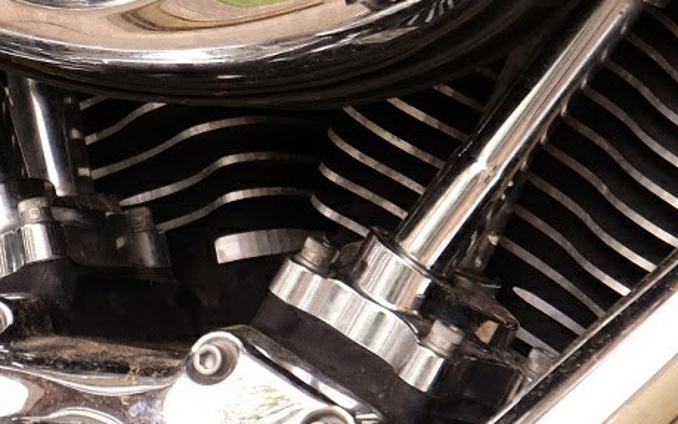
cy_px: 27
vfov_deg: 1.6
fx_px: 14784
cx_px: -100
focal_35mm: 800
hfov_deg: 2.6
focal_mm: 135
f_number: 5.6
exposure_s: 1/60
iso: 500
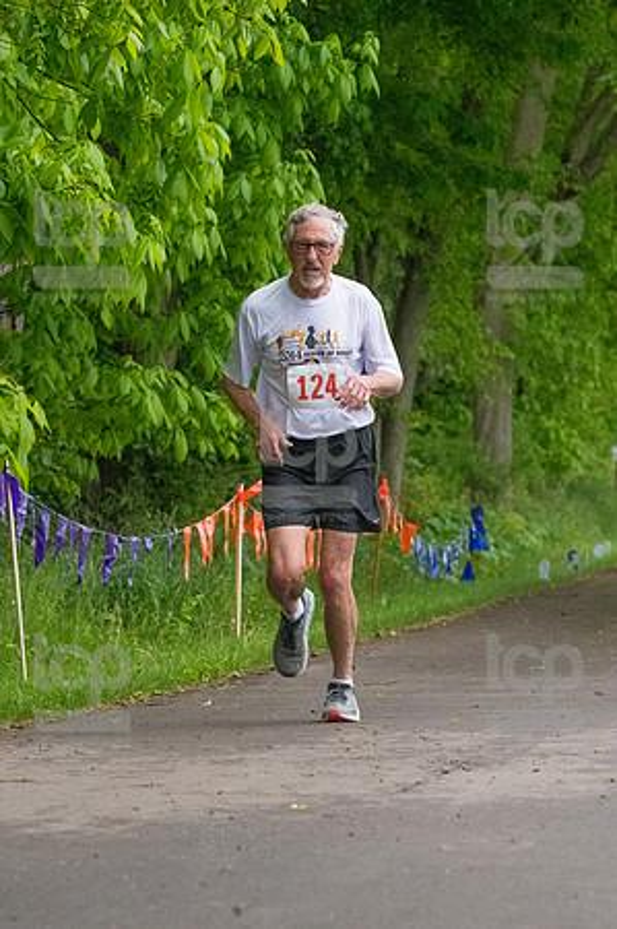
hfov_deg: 7.5
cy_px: 464
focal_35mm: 183
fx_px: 4715
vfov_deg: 11.2
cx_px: 308
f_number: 5.6
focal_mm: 122
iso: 6400
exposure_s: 1/1250
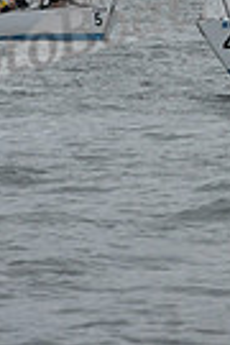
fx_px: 5759
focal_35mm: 601
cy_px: -391
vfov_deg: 3.4
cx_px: 390
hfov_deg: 2.3
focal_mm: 140
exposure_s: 1/800
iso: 400
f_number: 8
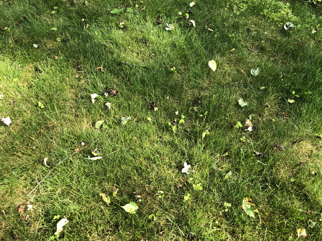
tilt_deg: -54.3
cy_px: 120
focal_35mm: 28
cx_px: 161
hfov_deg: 63.4
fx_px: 260
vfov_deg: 49.7
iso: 20
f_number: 1.8
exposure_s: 1/151
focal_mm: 3.99
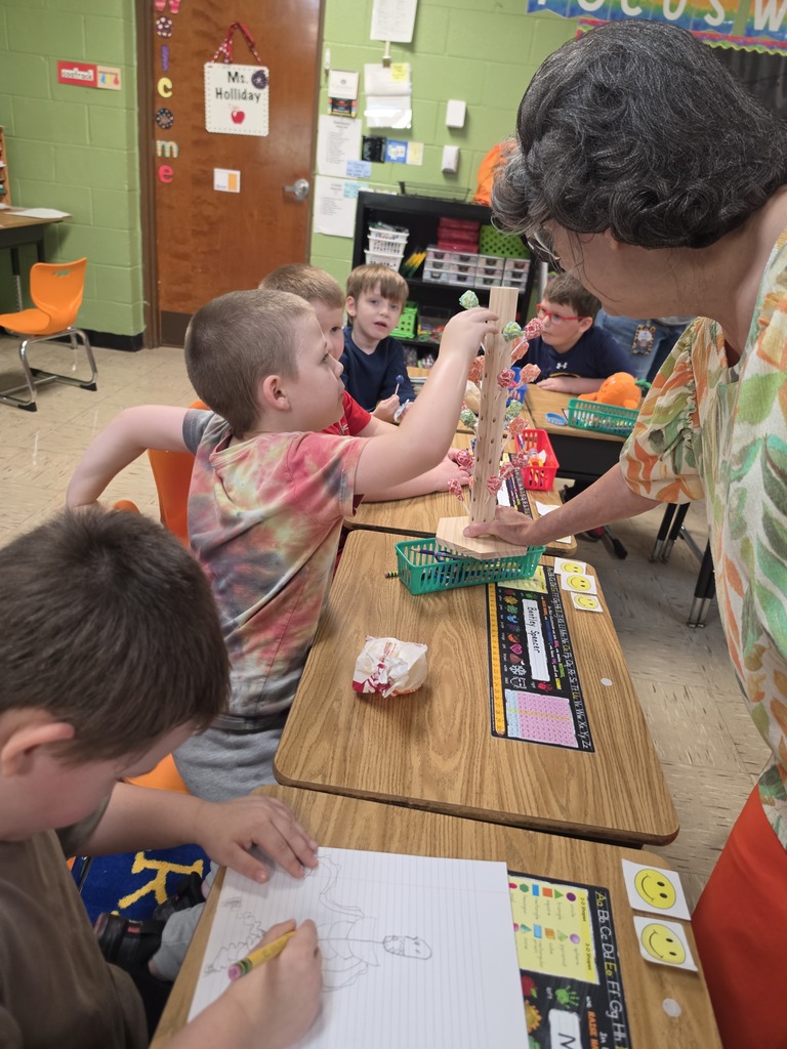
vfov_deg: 73.9
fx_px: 697
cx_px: 394
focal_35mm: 23
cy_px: 524
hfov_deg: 58.9
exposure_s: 1/120
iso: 250
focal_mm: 6.5
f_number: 1.4
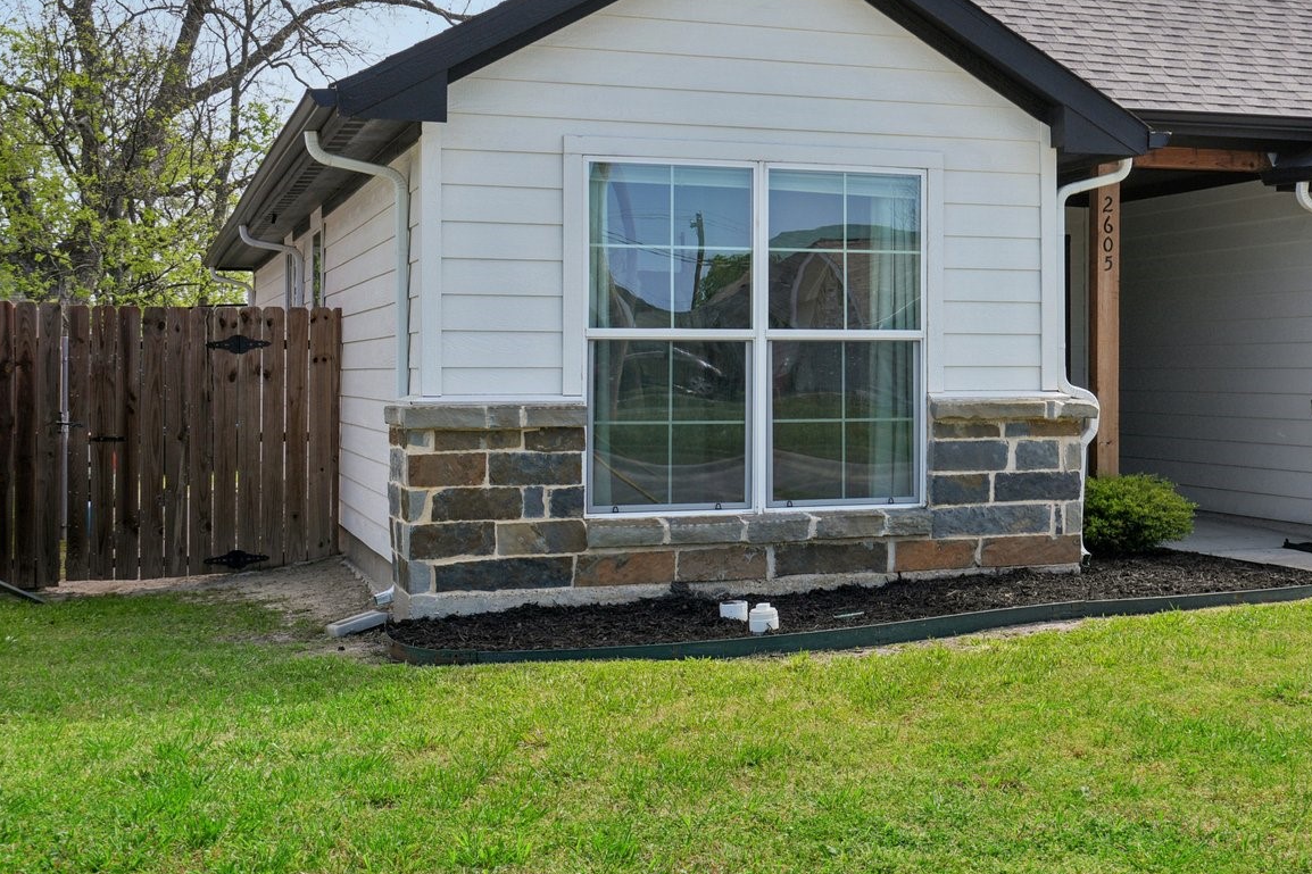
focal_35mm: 55
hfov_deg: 34.6
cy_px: 239
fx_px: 2004
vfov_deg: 24.4
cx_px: 1127
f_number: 8
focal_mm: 31
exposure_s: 1/250
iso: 100
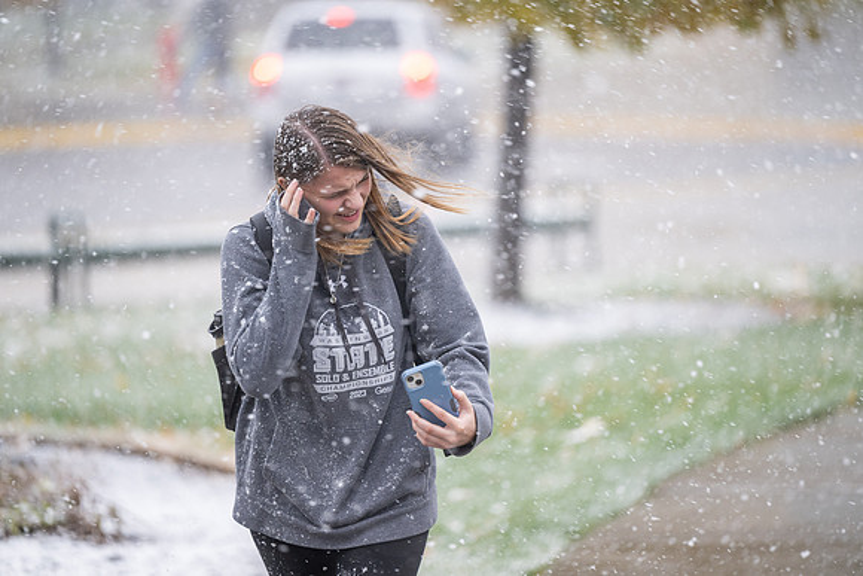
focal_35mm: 200
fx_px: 4795
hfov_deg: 10.3
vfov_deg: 6.9
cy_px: 288
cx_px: 432
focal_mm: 200
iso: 800
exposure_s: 1/500
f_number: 2.8
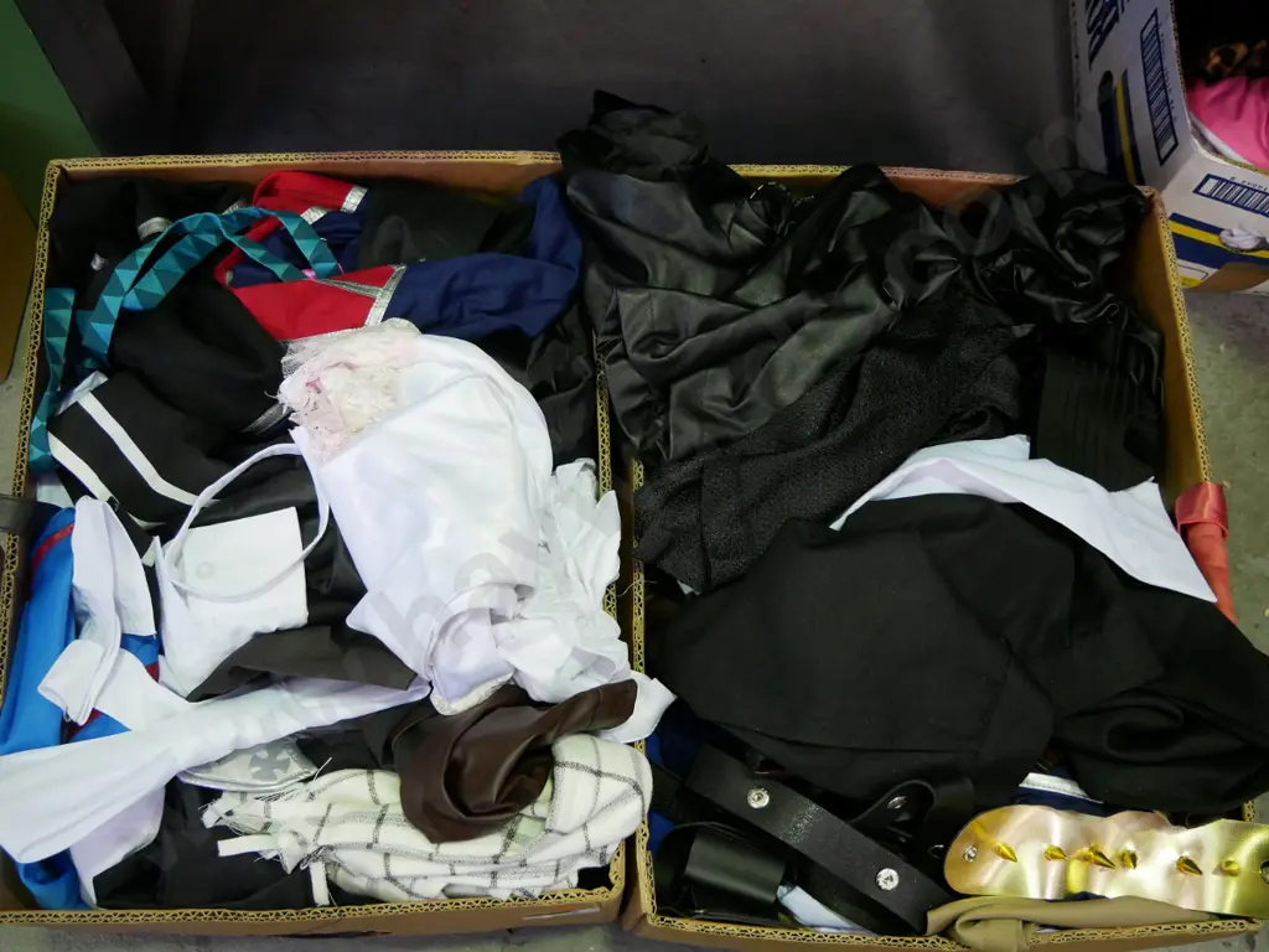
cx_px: 634
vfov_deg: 36.0
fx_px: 1466
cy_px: 476
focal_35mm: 40
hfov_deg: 46.8
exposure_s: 1/60
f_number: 4.1
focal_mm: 20
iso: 1600
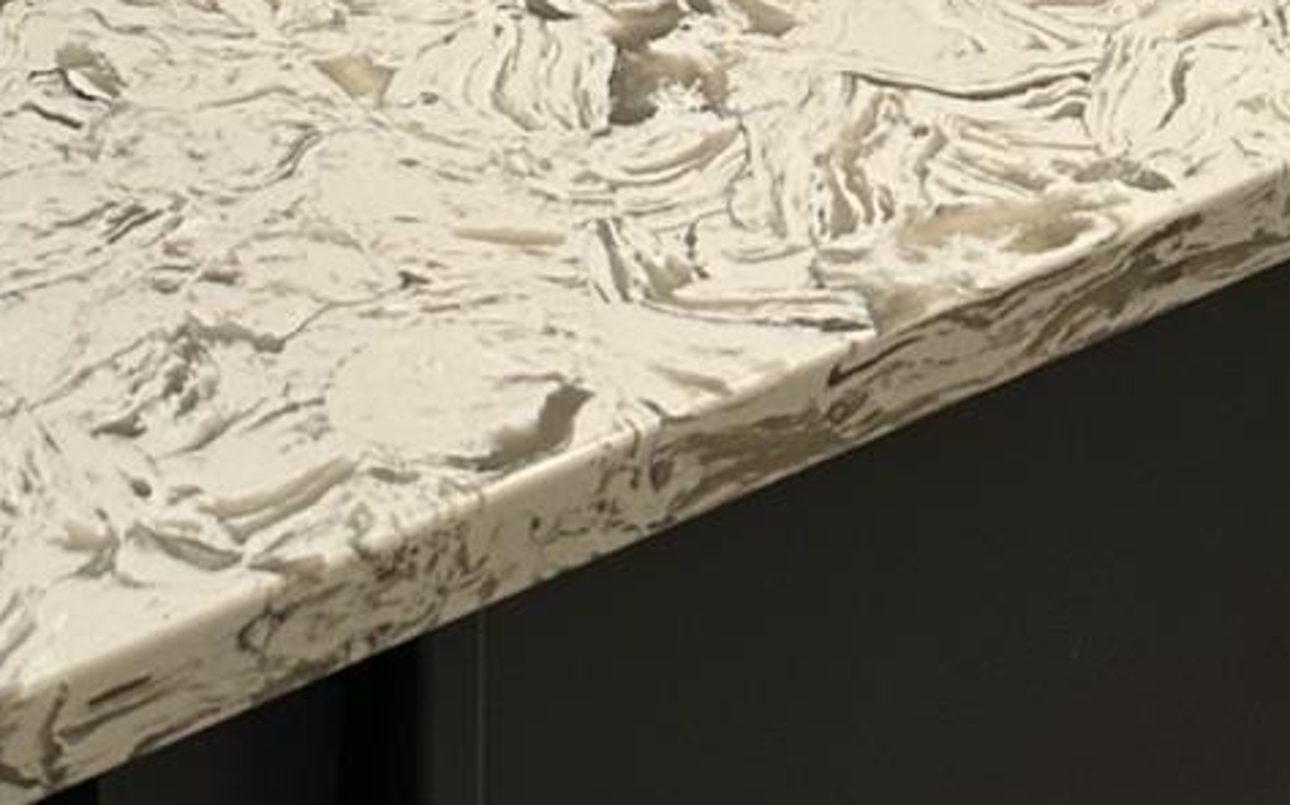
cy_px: -1909
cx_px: 155
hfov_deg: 18.7
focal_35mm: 110
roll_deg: -0.3
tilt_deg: -4.0
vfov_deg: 8.8
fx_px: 3866
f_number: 1.78
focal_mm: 6.86
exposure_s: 1/120
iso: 125
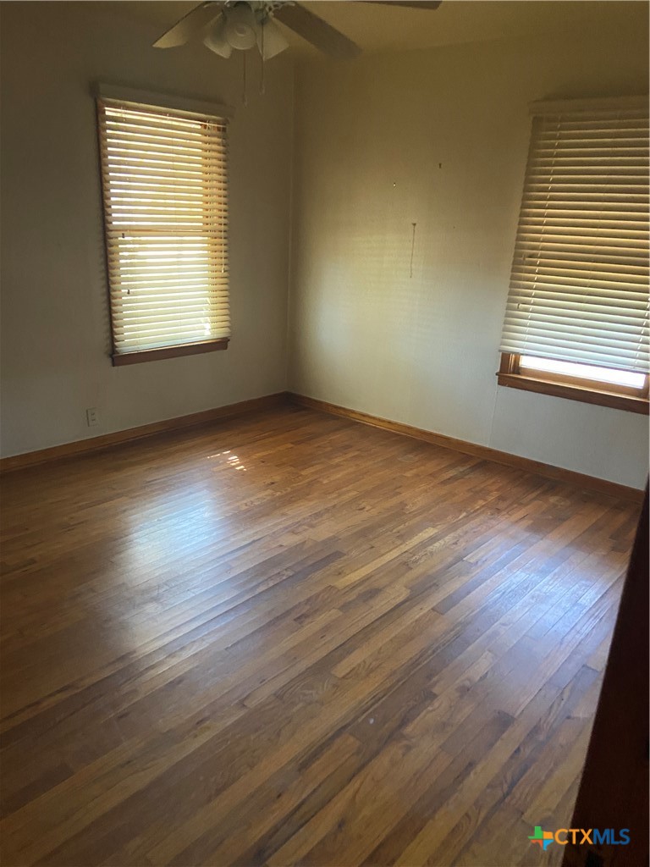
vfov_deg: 67.3
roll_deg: -1.4
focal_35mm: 26
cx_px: 325
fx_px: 651
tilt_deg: -19.3
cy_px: 434
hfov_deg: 53.1
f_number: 1.8
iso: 500
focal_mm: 4.25
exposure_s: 1/40
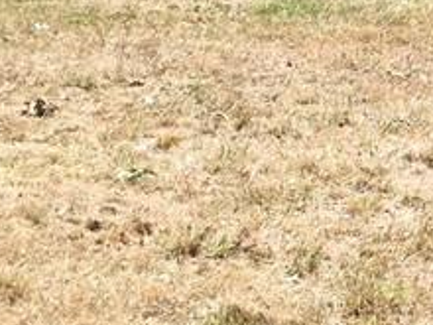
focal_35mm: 135
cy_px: -71
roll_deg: -0.7
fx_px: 1689
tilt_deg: -4.8
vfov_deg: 10.8
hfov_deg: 13.1
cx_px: 787
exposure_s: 1/523
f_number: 2.2
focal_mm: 4.15
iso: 25
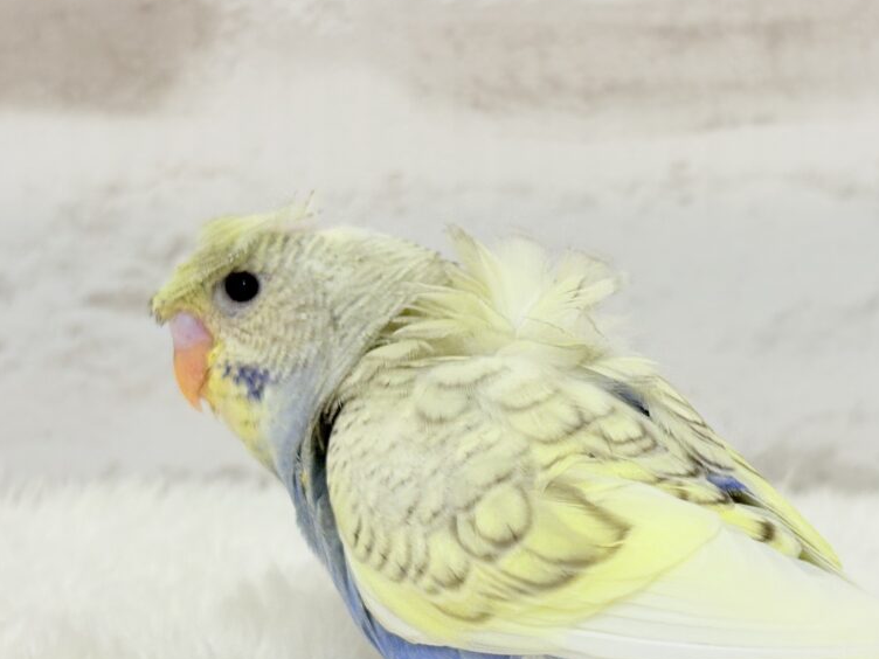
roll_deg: +0.8
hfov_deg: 23.5
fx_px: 2108
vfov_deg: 17.8
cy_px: 396
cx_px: 511
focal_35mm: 83
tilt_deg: -10.4
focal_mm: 5.96
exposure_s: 1/100
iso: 64
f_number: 1.6
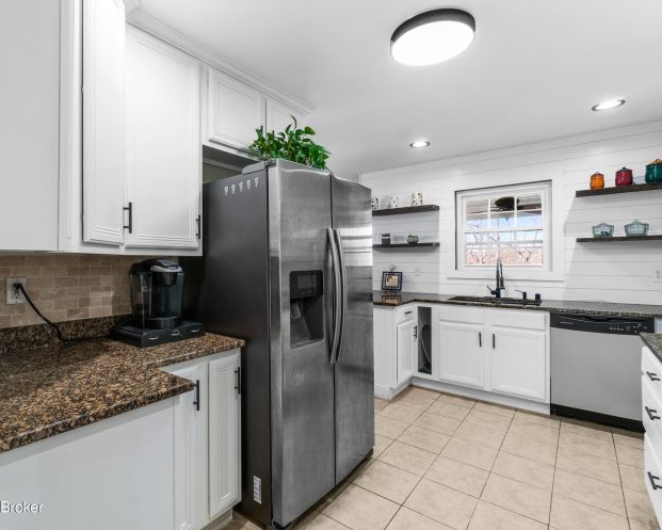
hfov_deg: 89.4
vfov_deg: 77.0
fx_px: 333
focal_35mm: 17
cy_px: 264
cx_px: 304
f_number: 8
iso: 400
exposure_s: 1/3
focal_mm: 10
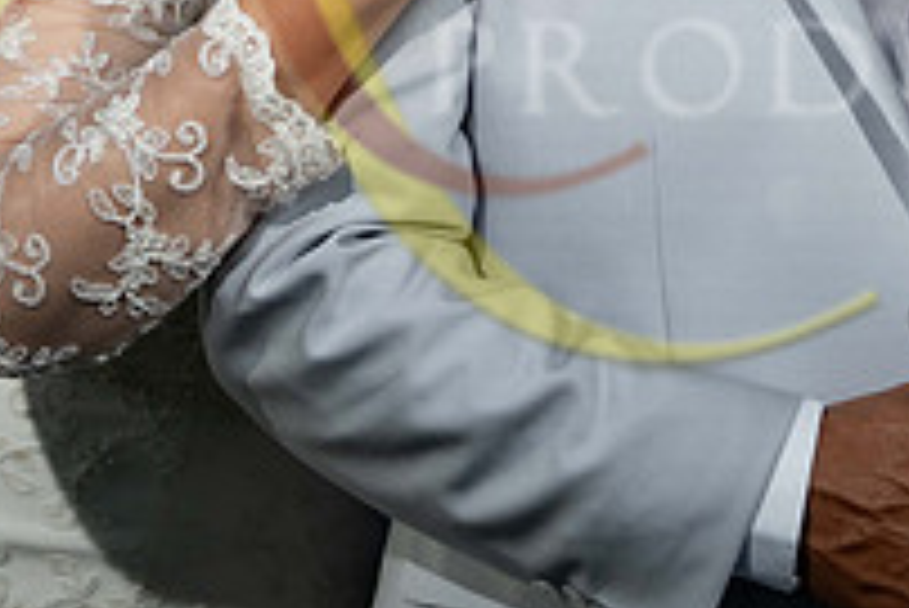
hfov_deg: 9.1
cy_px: -205
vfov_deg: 6.0
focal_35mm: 227
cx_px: 554
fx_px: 5736
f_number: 2.5
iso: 200
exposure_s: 1/4000
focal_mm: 79
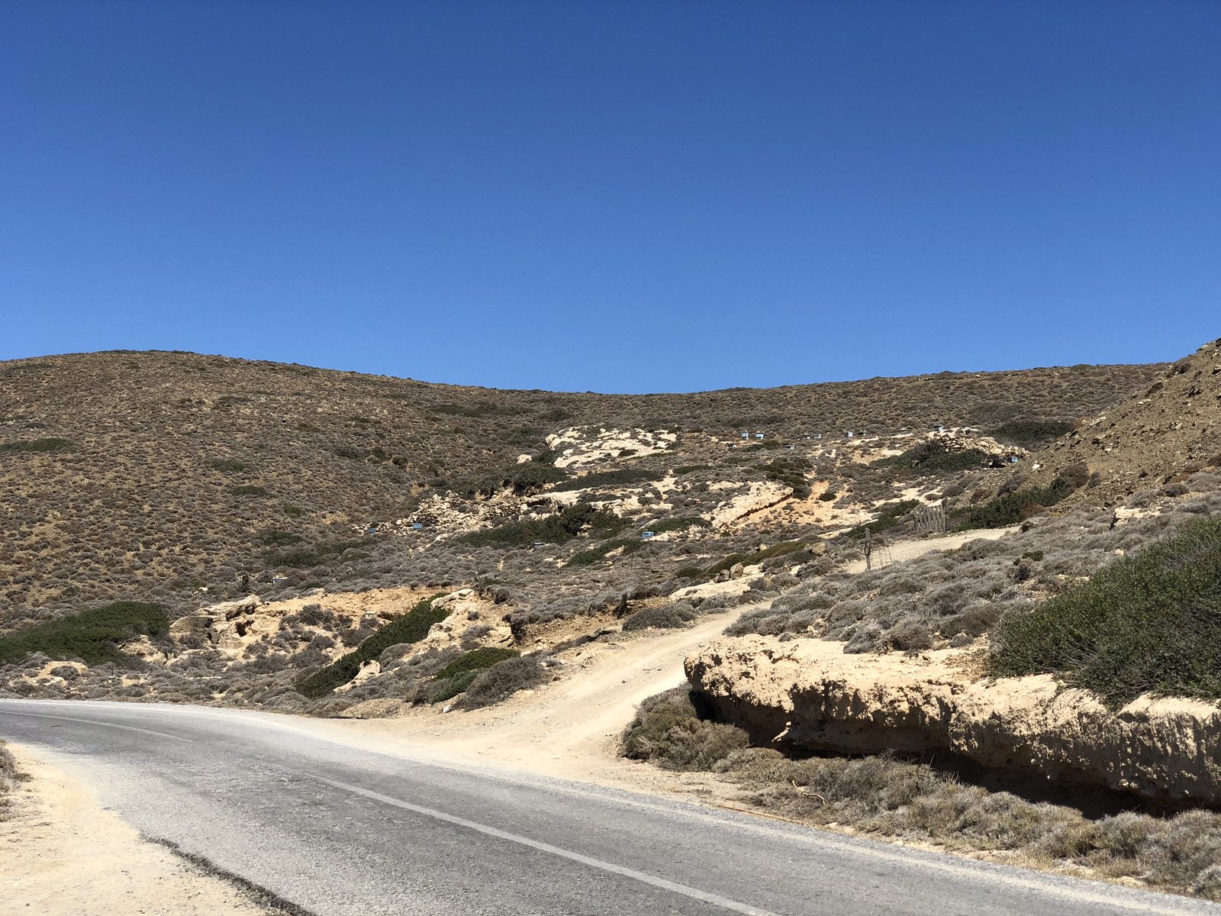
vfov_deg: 28.0
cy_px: 458
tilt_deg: +6.9
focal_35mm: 52
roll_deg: +0.5
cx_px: 610
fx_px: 1834
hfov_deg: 36.8
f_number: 2.4
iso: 16
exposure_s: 1/1453
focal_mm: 6
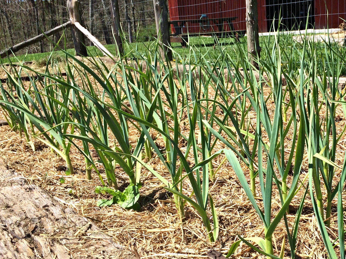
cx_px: 283
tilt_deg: -10.6
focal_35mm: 50
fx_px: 500
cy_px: 134
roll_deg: +3.0
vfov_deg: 29.1
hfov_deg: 36.7
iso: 32
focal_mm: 4.15
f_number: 2.2
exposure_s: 1/1642
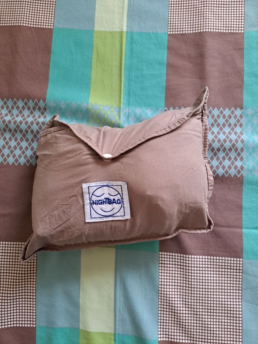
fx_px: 238
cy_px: 172
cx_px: 129
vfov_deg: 71.6
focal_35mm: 24
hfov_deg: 56.8
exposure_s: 1/33
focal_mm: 5.23
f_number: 1.8
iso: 320
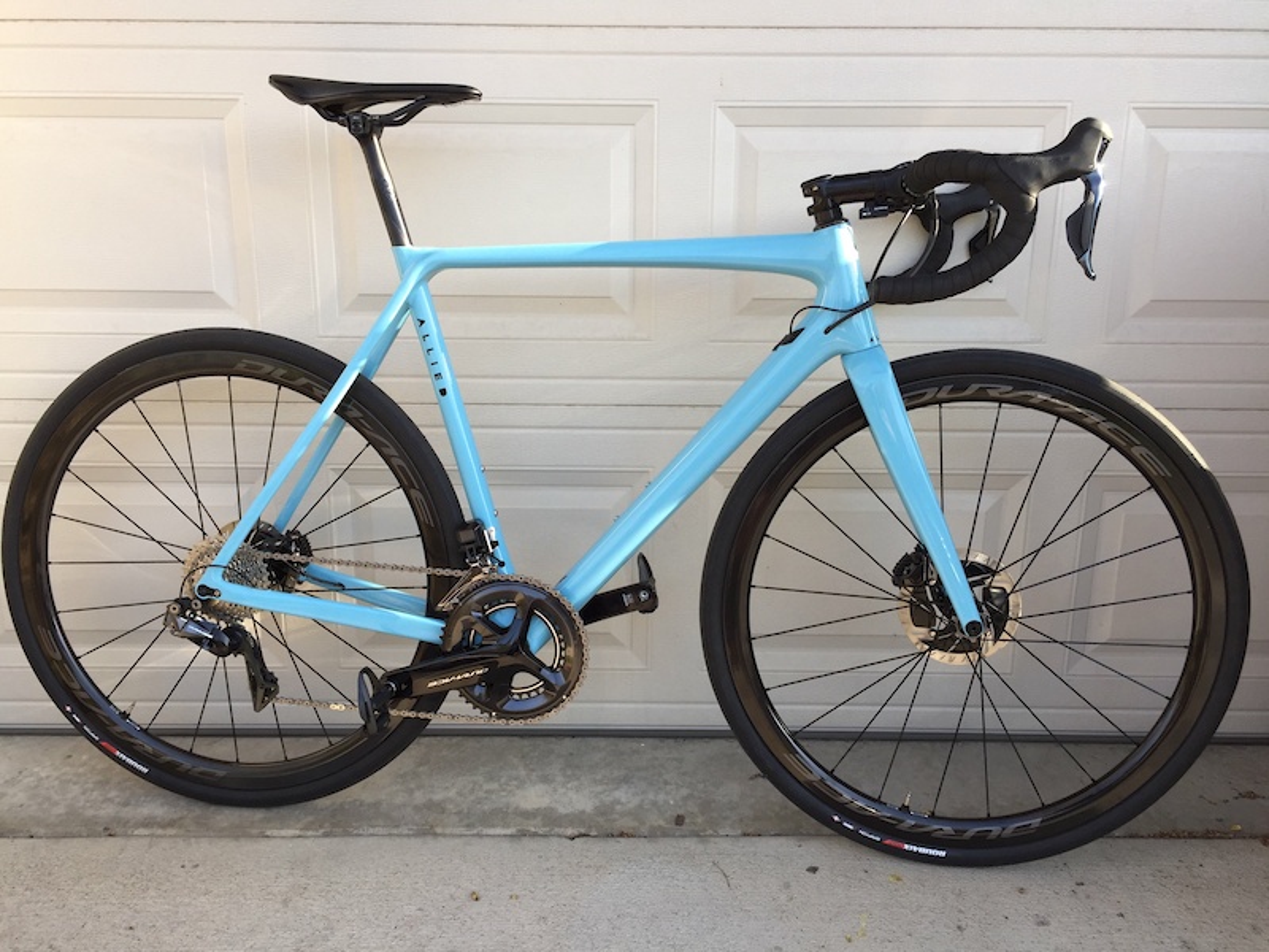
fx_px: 1063
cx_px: 634
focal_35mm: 29
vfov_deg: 48.2
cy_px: 476
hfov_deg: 61.7
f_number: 2.2
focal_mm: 4.15
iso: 32
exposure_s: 1/183
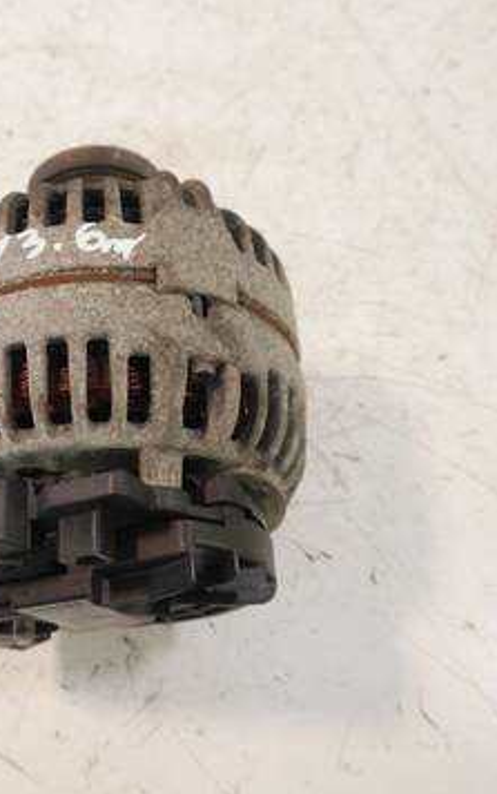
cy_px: 397
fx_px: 865
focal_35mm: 40
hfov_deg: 30.9
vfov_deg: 49.3
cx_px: 74
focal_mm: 14
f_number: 3.5
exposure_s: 1/125
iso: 1000
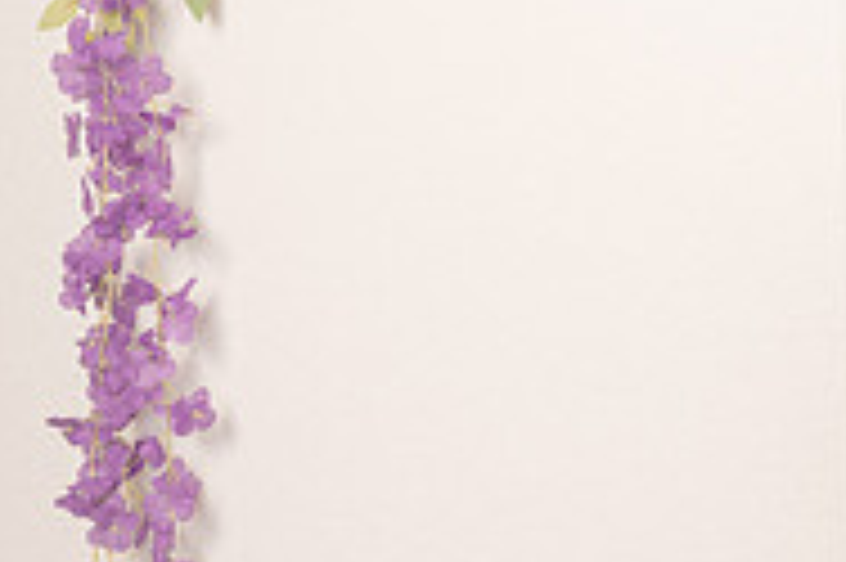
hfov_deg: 14.5
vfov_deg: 10.1
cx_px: 1084
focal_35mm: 136
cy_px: 175
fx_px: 3193
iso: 160
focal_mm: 44
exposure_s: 1/160
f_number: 3.5
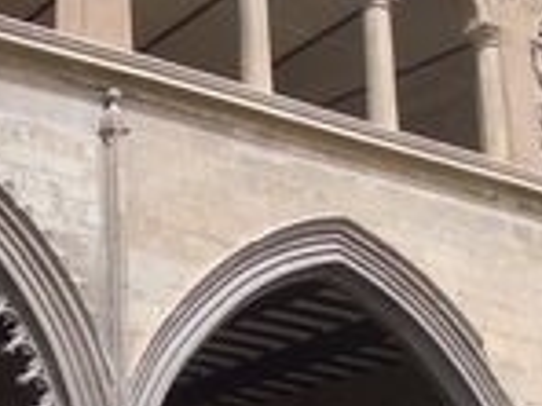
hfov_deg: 16.8
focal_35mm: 116
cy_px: 318
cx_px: 106
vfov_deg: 12.7
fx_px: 1816
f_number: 4.3
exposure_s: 1/320
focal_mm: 5.8
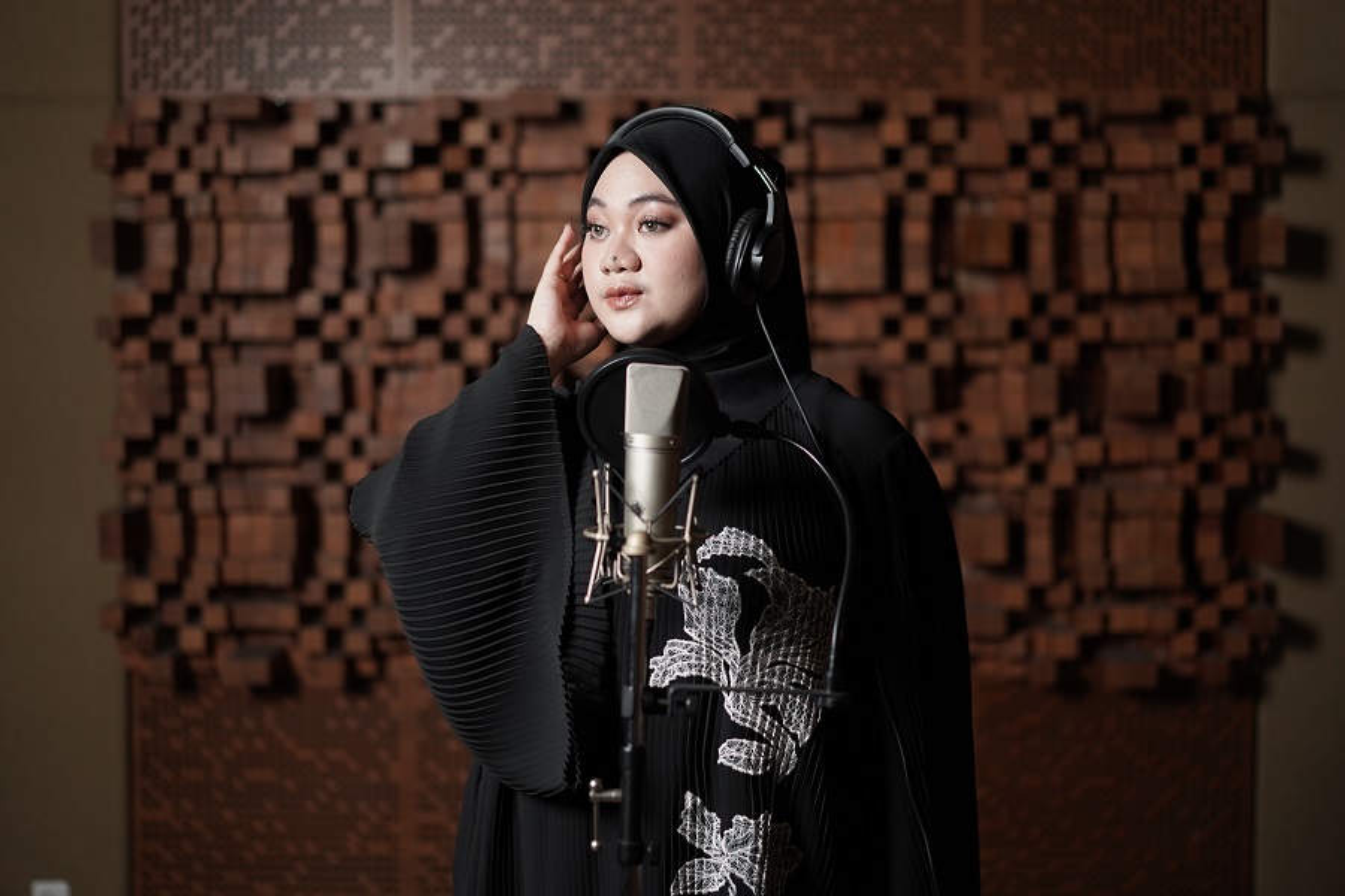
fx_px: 2055
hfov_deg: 36.2
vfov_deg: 24.6
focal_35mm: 55
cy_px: 448
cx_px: 672
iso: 1000
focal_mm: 55
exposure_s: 1/100
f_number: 1.8
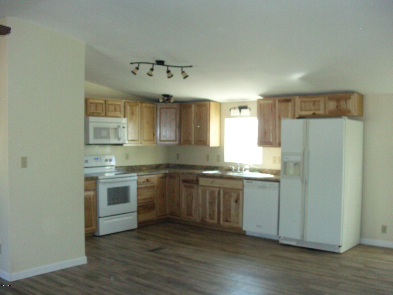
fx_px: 431
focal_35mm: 38
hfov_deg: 49.0
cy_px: 148
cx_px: 196
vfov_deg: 37.7
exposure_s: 1/60
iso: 200
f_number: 3.1
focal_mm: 6.3
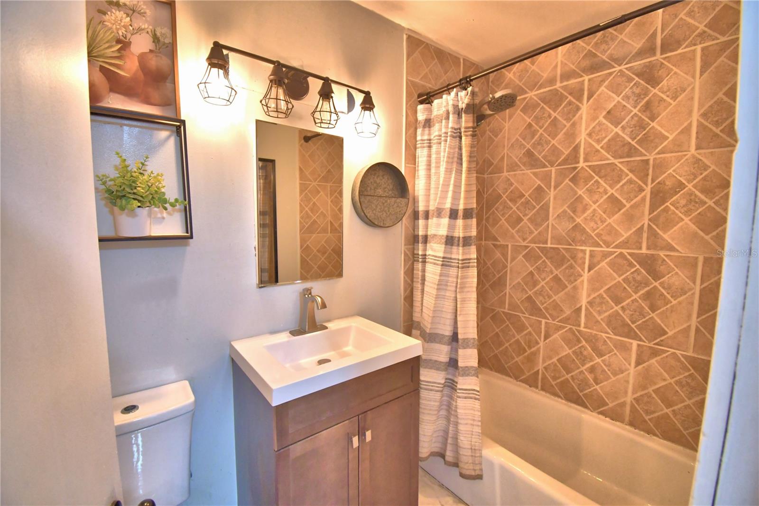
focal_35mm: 15
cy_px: 253
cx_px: 380
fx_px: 316
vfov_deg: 77.3
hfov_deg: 100.4
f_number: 4.5
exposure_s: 1/30
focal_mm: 10
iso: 1000
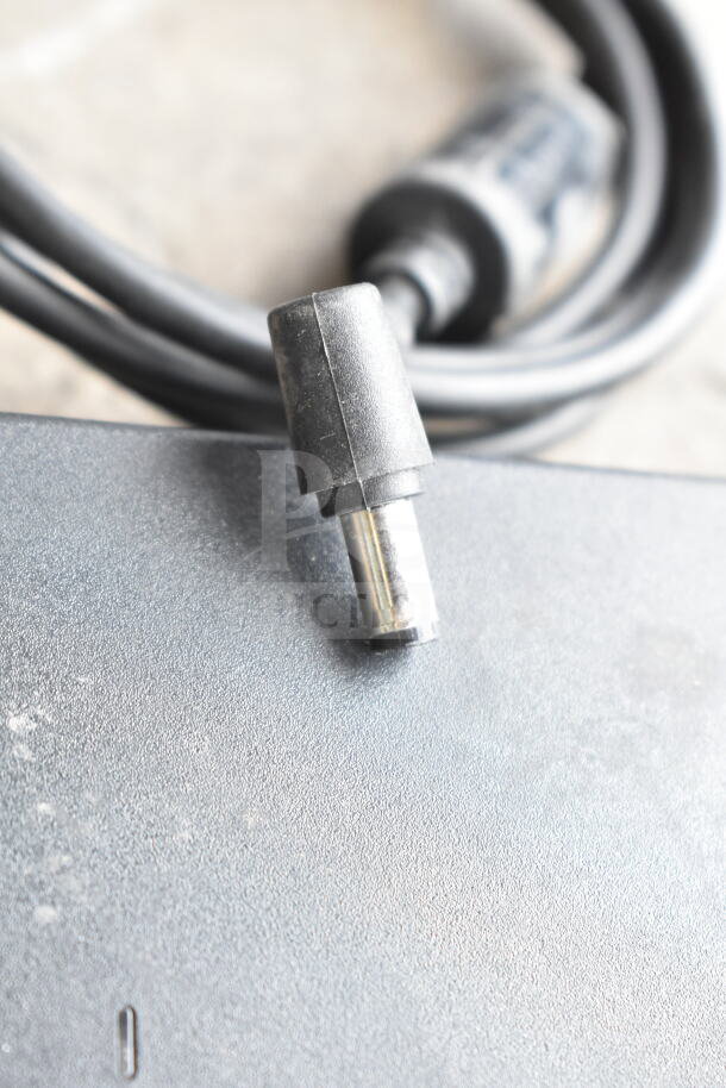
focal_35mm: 82
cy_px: 544
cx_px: 363
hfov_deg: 16.6
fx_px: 2494
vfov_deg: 24.6
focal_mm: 55
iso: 2000
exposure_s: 1/100
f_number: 5.6
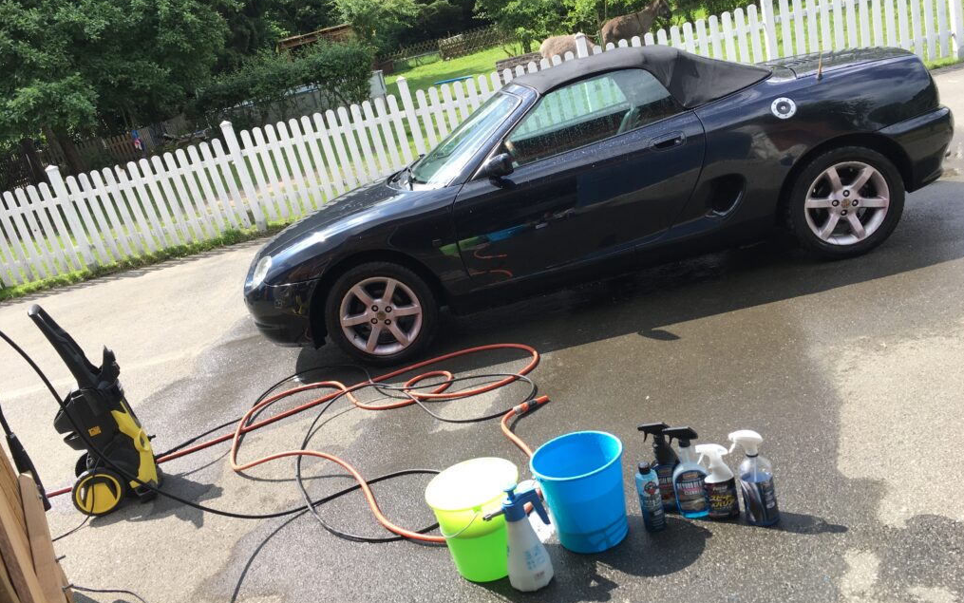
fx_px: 815
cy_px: 297
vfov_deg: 40.6
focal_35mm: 31
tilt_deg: -18.4
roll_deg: +15.4
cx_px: 484
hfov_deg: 61.2
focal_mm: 4.15
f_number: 2.2
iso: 25
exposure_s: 1/503
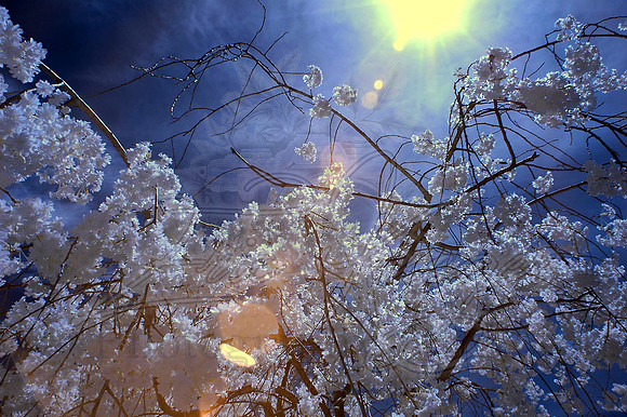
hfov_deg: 67.4
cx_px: 314
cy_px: 208
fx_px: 470
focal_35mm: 27
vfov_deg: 47.9
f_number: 11
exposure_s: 1/320
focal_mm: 18
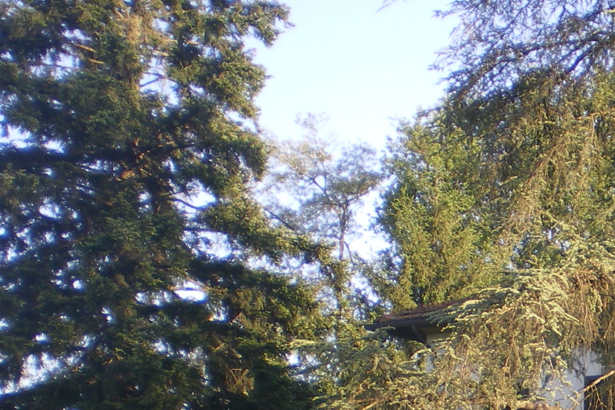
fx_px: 1589
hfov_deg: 21.0
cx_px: 644
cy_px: 485
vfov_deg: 14.3
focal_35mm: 93
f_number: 3.1
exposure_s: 1/160
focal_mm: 6.3
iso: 64
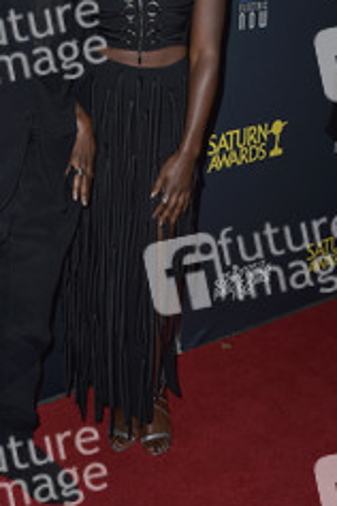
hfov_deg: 24.6
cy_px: 158
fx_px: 758
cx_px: 61
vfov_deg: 36.4
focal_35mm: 54
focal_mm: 32
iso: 250
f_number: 6.3
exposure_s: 1/250
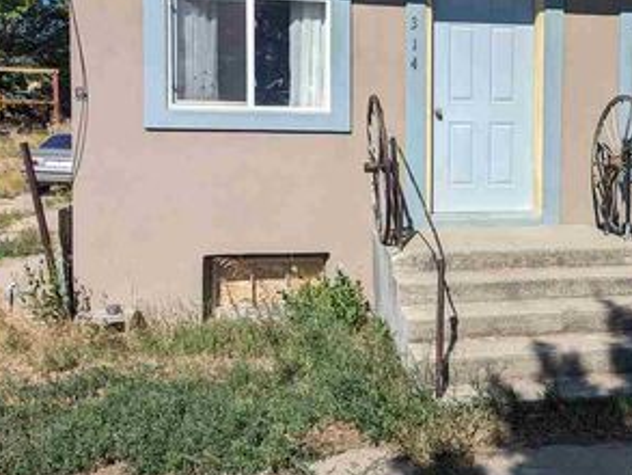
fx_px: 749
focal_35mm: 41
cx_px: 475
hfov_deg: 44.2
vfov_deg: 35.0
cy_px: 181
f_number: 1.85
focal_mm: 6.81
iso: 41
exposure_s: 1/2833
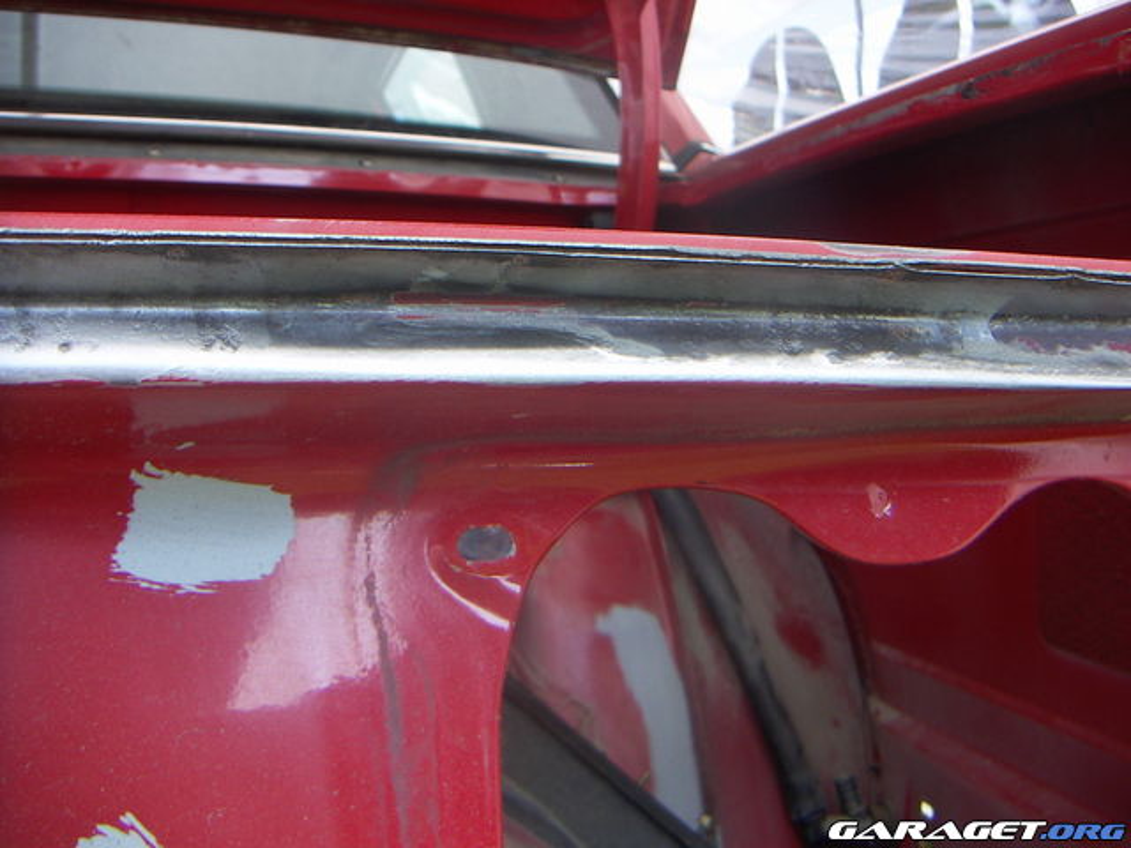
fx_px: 1176
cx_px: 566
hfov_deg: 51.4
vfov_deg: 39.7
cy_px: 424
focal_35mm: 36
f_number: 2.8
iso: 50
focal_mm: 4.7
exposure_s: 1/250
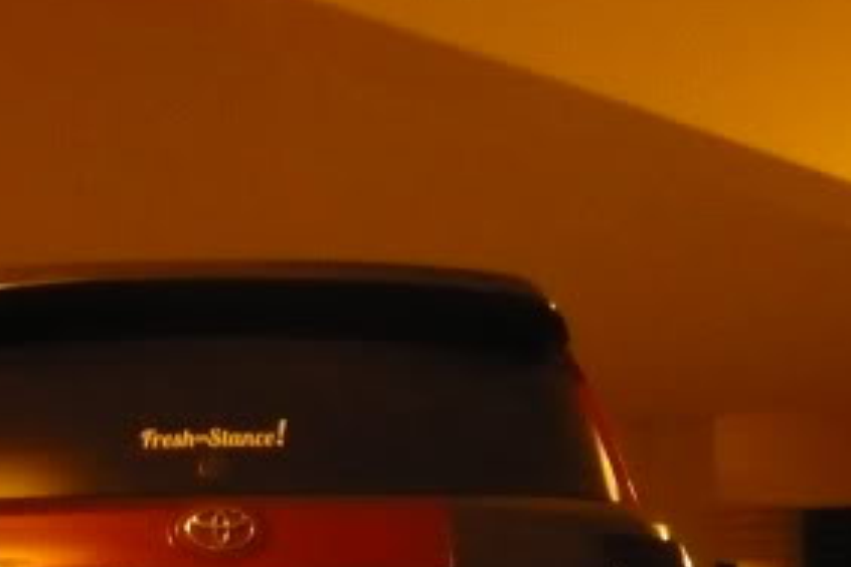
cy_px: 667
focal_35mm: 109
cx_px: 97
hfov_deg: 18.5
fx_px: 2576
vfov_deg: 12.3
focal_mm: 6.1
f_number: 2.8
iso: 640
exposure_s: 1/30
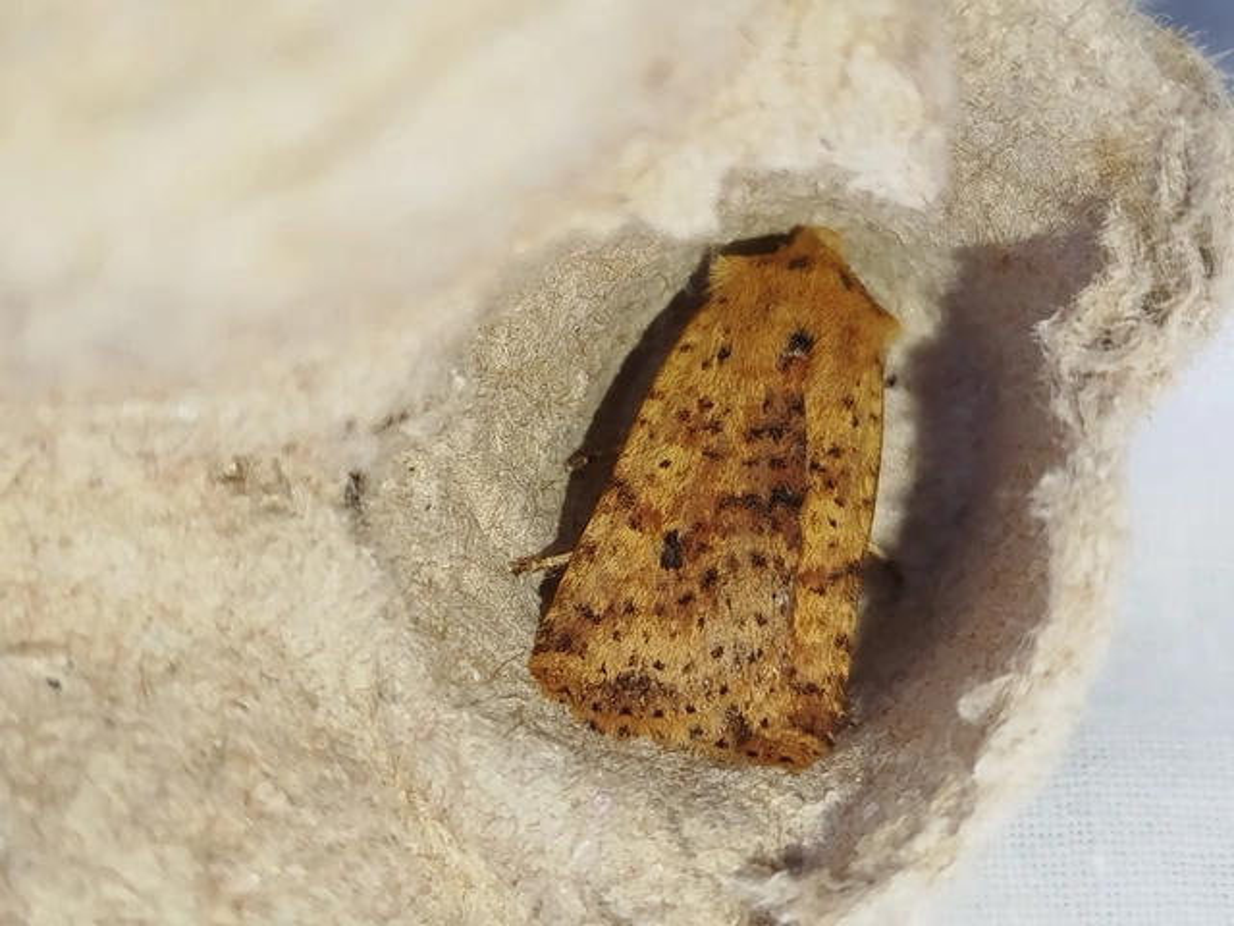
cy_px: 463
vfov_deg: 21.9
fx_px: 2388
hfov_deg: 29.0
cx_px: 617
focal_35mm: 67
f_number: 1.7
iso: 80
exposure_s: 1/100
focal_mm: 5.31
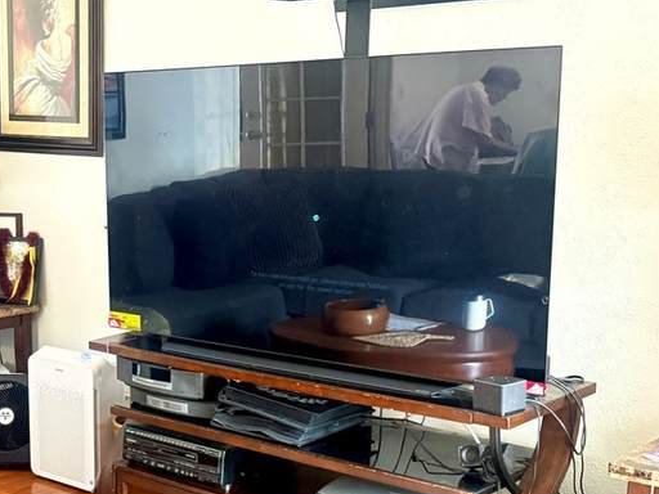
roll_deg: +0.7
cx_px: 71
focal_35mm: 60
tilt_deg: -10.2
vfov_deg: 24.3
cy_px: 328
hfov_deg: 30.8
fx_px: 1142
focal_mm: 6.76
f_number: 1.78
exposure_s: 1/30
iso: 1000
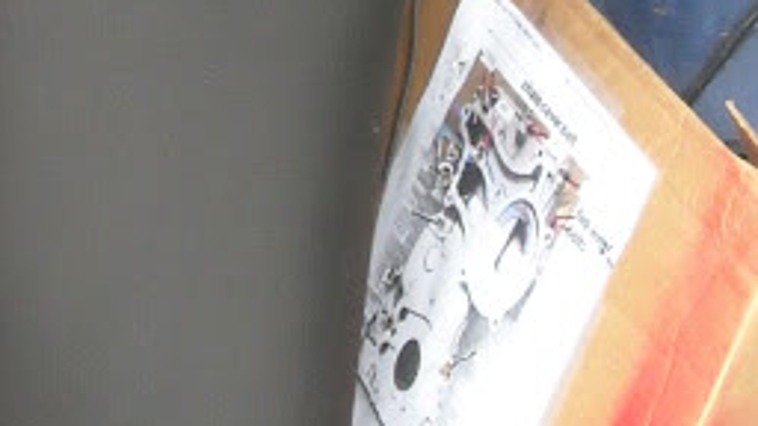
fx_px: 4723
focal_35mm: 235
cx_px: -175
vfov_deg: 5.2
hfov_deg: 9.1
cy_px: -33
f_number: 3.3
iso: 322
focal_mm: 8.8
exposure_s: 1/218
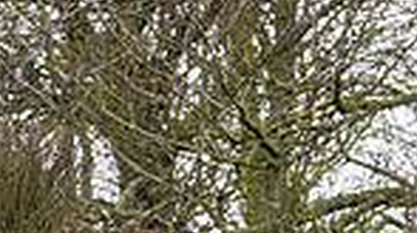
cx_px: -280
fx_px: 3730
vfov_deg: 3.6
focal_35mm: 338
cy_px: 168
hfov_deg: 6.3
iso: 800
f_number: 4
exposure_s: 1/1250
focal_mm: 70
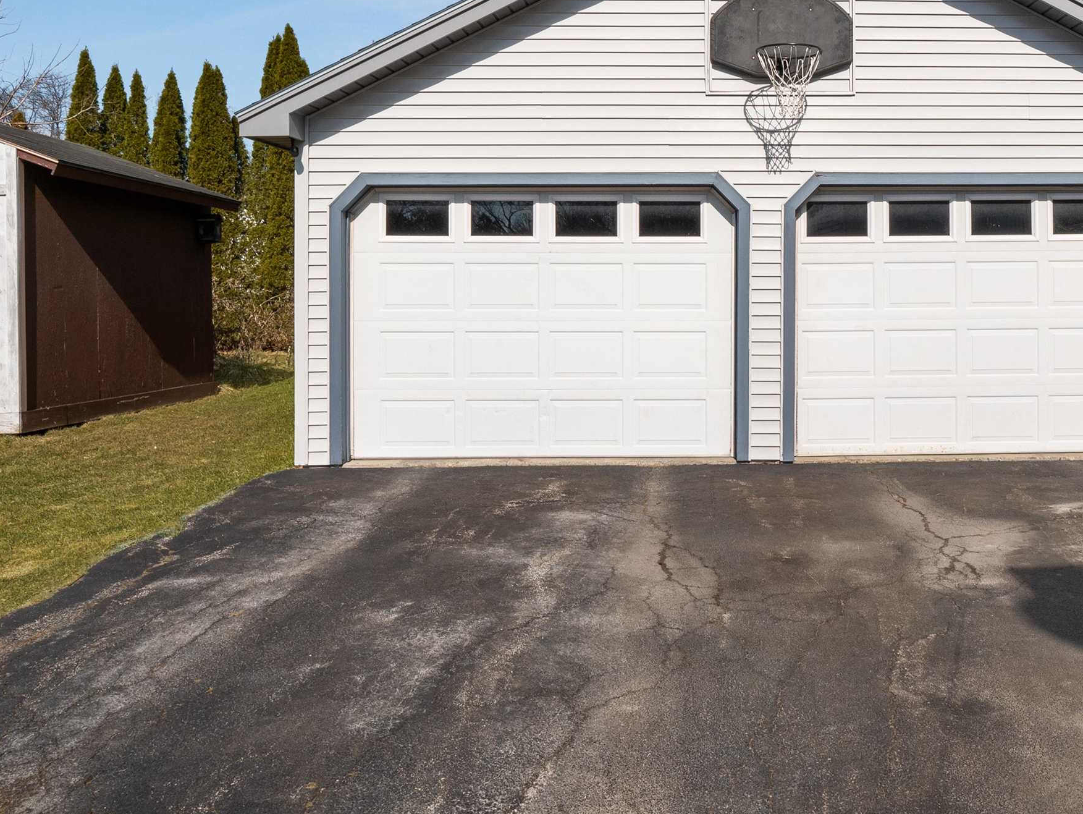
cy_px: 371
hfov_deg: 62.1
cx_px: 708
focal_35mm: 28
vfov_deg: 49.7
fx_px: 877
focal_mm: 8
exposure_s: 1/800
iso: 200
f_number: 7.1
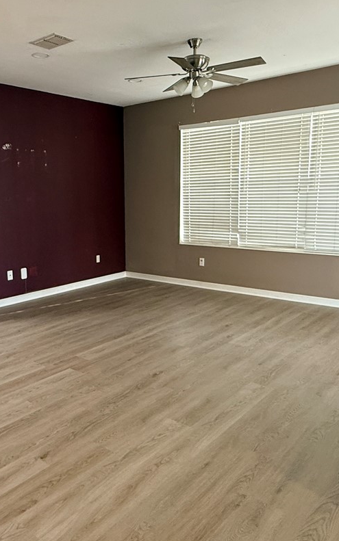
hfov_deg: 41.1
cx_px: 101
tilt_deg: -9.4
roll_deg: +1.8
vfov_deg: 62.9
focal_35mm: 30
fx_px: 443
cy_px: 272
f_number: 2.2
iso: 250
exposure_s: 1/60
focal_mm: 2.22
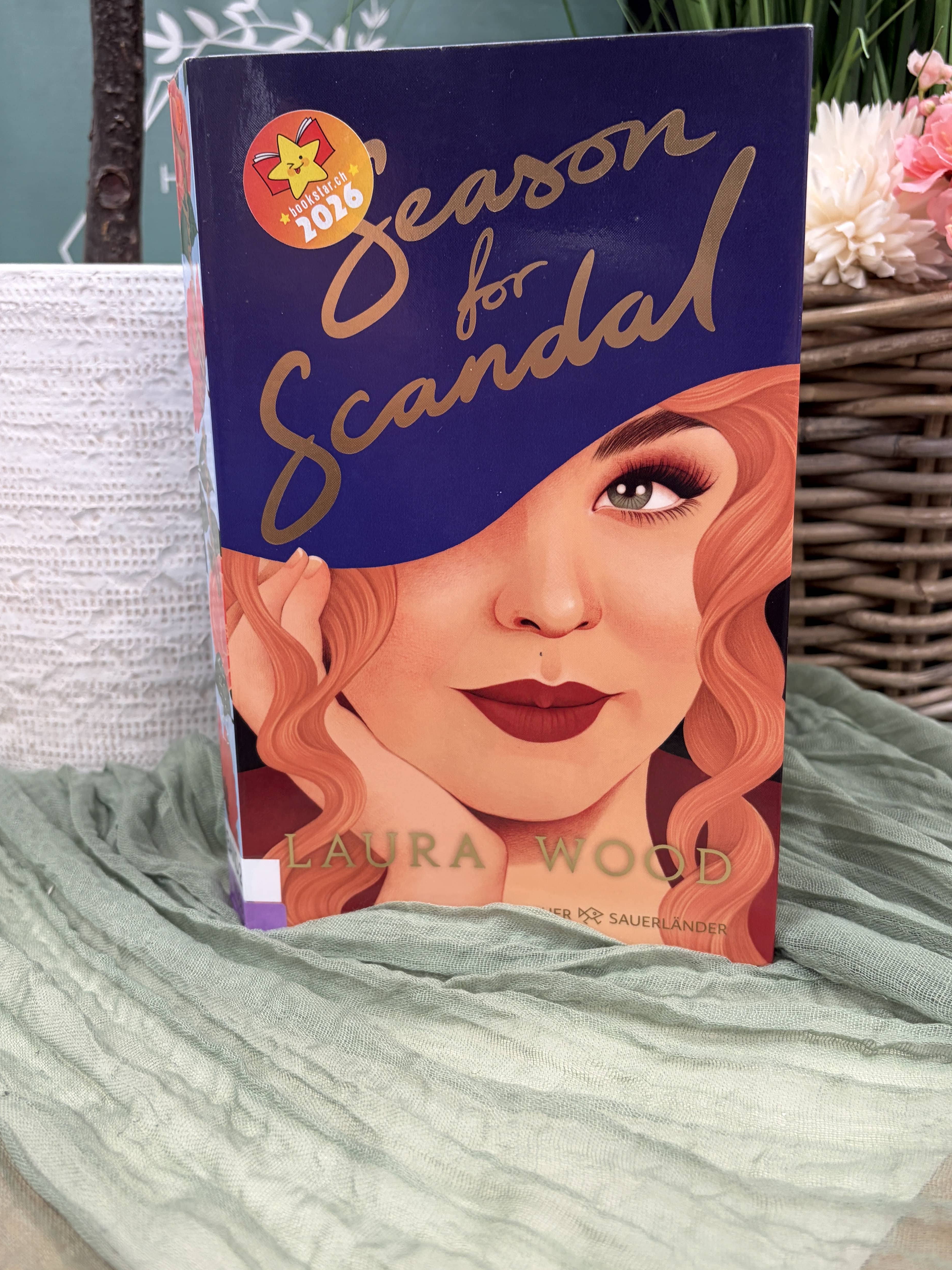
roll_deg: +0.5
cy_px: 609
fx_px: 1100
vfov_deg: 59.9
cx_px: 494
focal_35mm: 30
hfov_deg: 46.8
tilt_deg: -13.6
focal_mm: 5.96
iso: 125
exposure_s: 1/84
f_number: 1.6
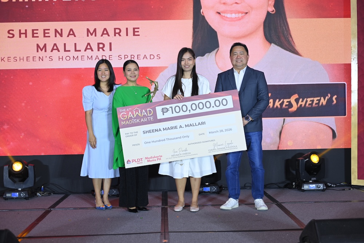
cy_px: 122
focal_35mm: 50
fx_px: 506
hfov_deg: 39.6
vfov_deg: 27.0
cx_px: 182
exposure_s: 1/200
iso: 250
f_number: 2.8
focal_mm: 50
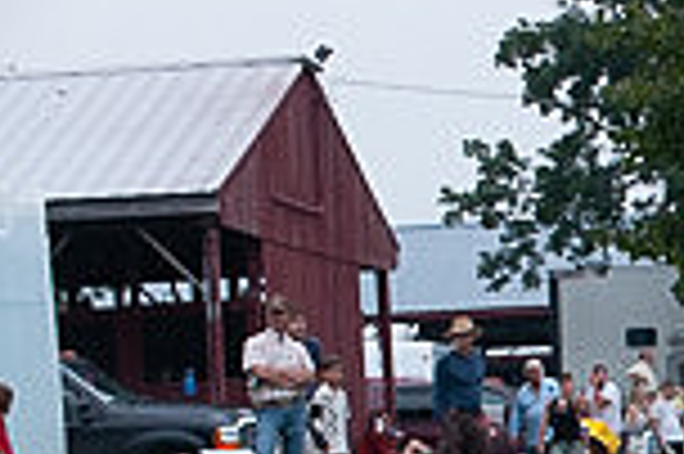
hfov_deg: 6.2
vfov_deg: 4.2
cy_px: 659
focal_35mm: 326
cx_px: 1098
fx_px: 6187
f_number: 5.6
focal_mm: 98
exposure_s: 1/1000
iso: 1600
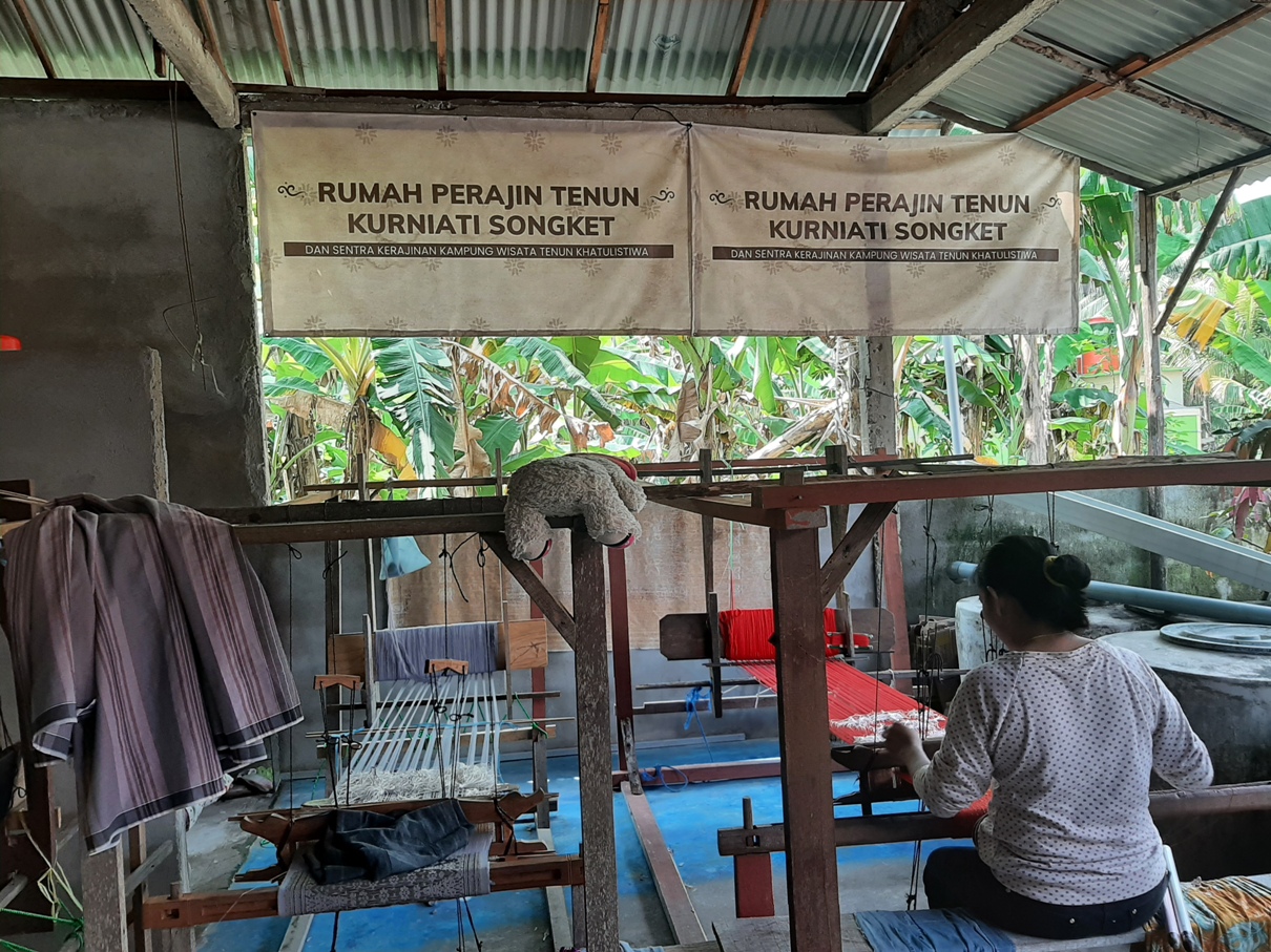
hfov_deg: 67.3
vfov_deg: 53.0
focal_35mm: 26
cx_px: 636
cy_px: 476
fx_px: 954
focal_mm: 3.93
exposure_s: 1/114
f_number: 1.7
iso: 40
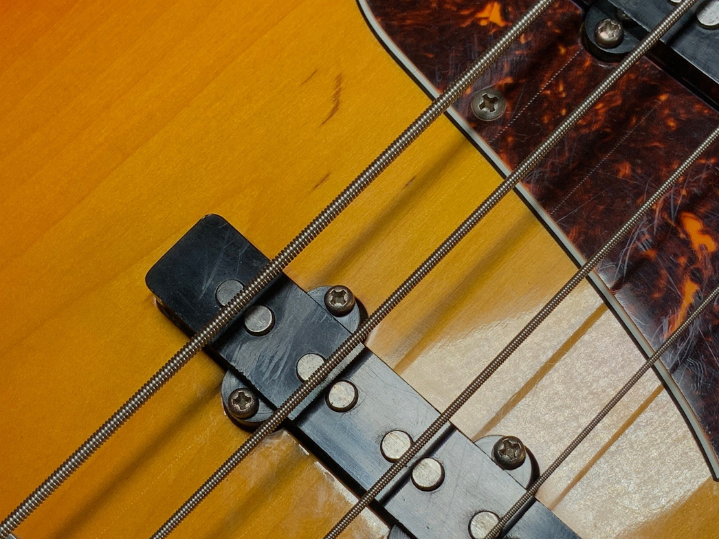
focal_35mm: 71
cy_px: 432
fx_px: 1474
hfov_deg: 27.4
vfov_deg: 20.5
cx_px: 359
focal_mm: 3
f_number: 1.8
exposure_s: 1/156
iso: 25
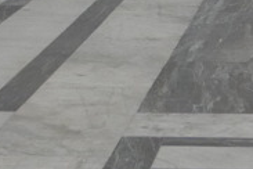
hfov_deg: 7.8
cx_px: 321
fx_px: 1841
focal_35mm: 262
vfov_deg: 5.1
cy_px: -229
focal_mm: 17.9
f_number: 2.5
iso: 1000
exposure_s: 1/80
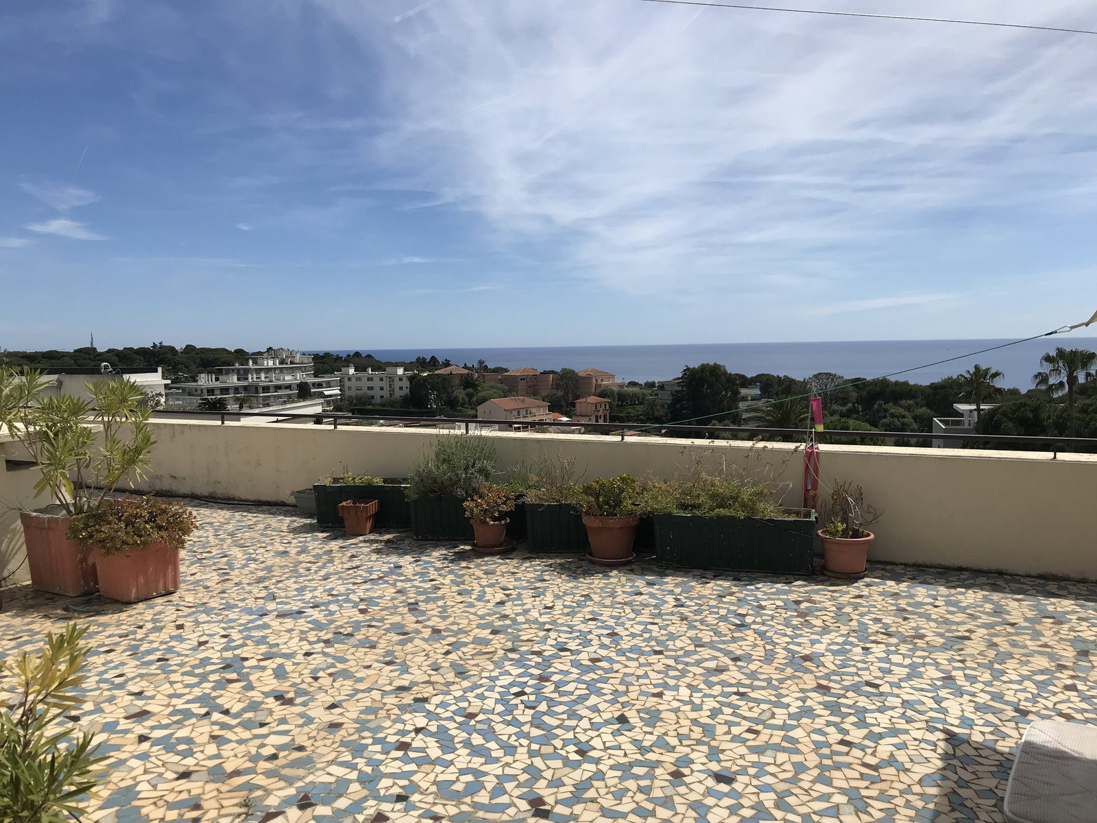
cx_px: 548
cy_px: 412
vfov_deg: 49.7
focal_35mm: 28
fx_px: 887
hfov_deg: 63.4
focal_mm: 3.99
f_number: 1.8
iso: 20
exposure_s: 1/4566
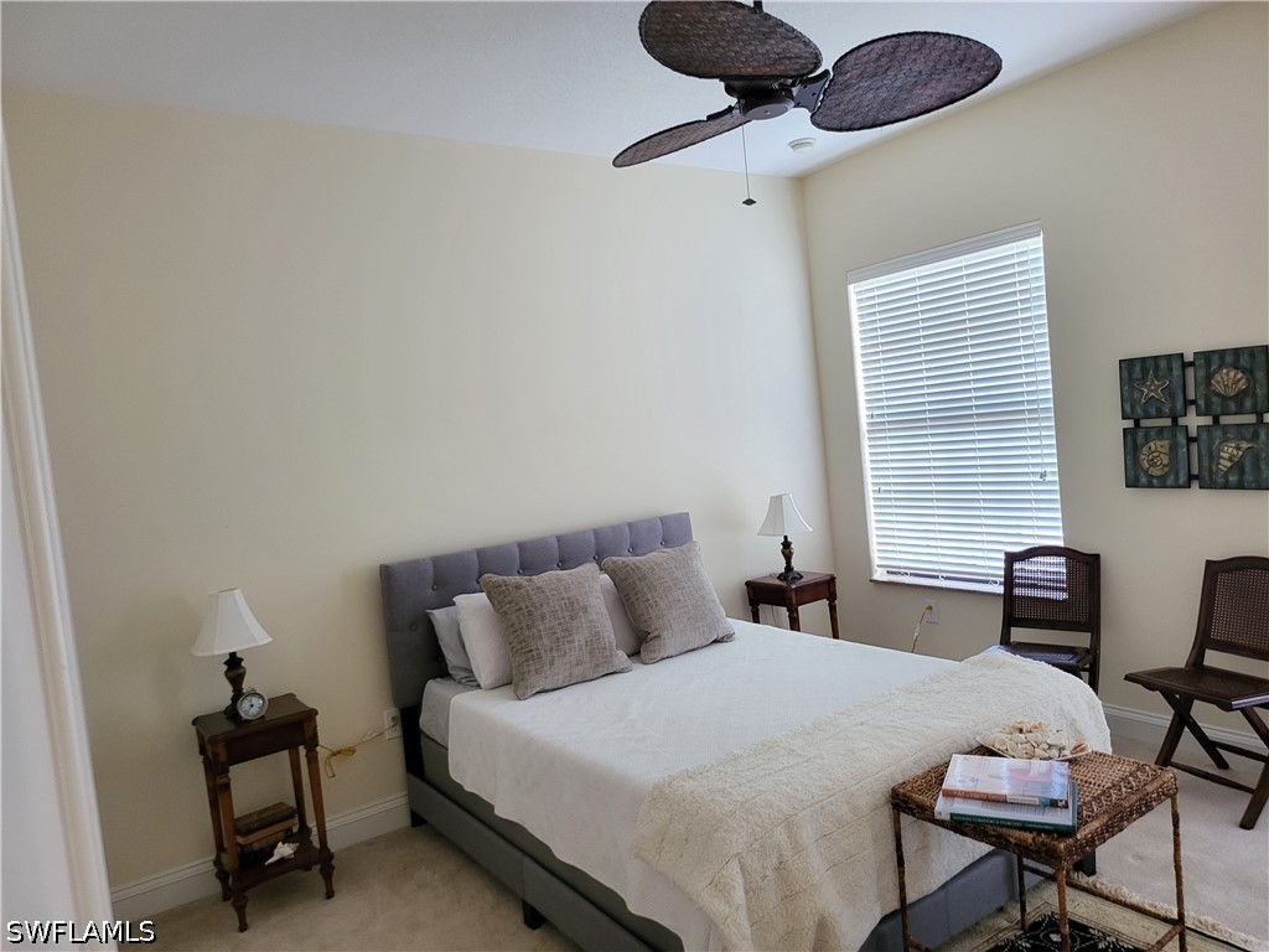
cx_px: 634
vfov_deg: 56.8
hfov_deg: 71.6
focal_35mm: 24
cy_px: 476
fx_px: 880
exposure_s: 1/24
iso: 500
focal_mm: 5
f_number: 1.8
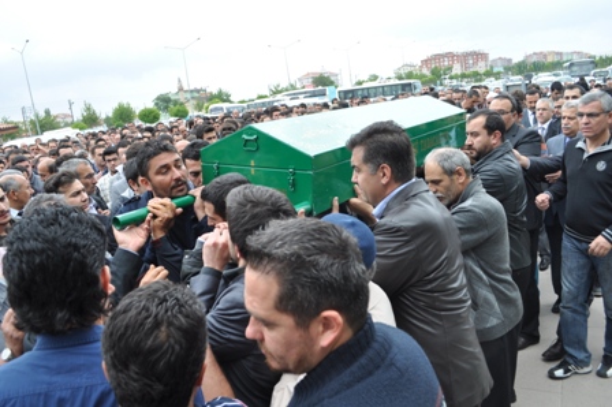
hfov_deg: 62.0
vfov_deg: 43.5
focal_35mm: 30
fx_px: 510
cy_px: 204
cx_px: 306
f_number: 7.1
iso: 200
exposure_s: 1/200
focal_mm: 20
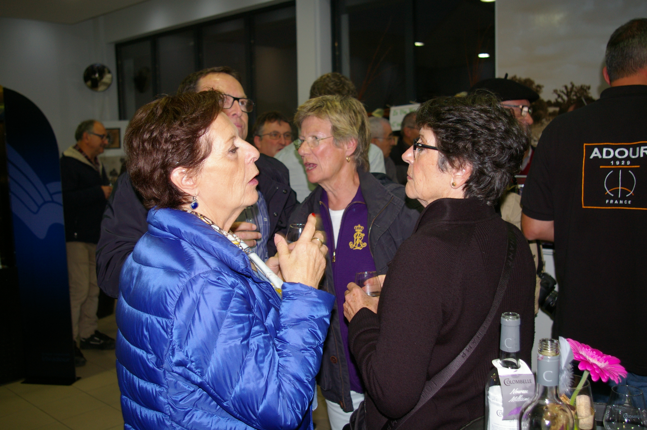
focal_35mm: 36
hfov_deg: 53.2
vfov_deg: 36.8
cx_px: 324
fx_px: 646
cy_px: 215
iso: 400
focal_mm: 24
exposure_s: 1/45
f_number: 4.5
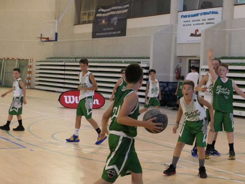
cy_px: 92
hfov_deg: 25.0
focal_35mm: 78
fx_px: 552
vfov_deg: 18.9
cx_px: 122
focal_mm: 26.4
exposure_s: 1/500
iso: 1600
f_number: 2.8
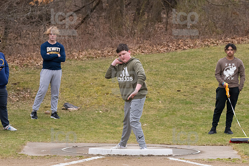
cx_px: 124
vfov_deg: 6.8
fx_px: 1396
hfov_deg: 10.2
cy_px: 83
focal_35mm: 202
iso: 2000
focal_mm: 135
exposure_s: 1/1600
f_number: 5
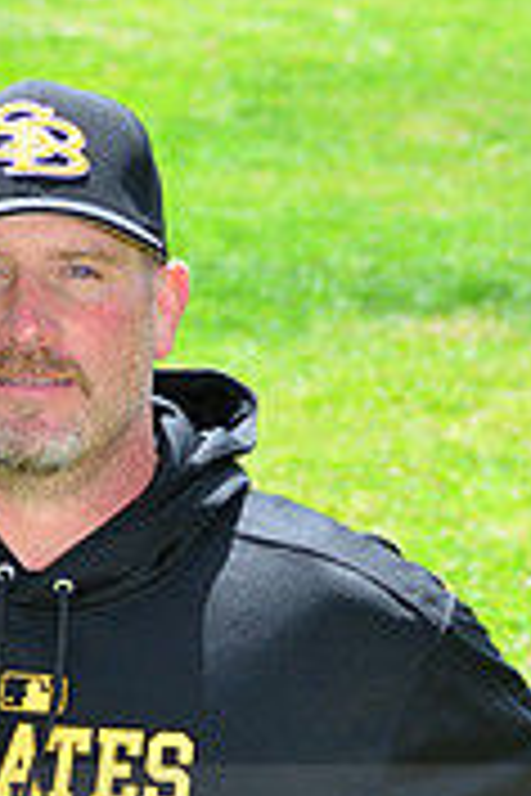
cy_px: 827
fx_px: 6239
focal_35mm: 282
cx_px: -20
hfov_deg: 4.9
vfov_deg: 7.3
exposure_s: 1/200
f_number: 8
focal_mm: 86
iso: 200
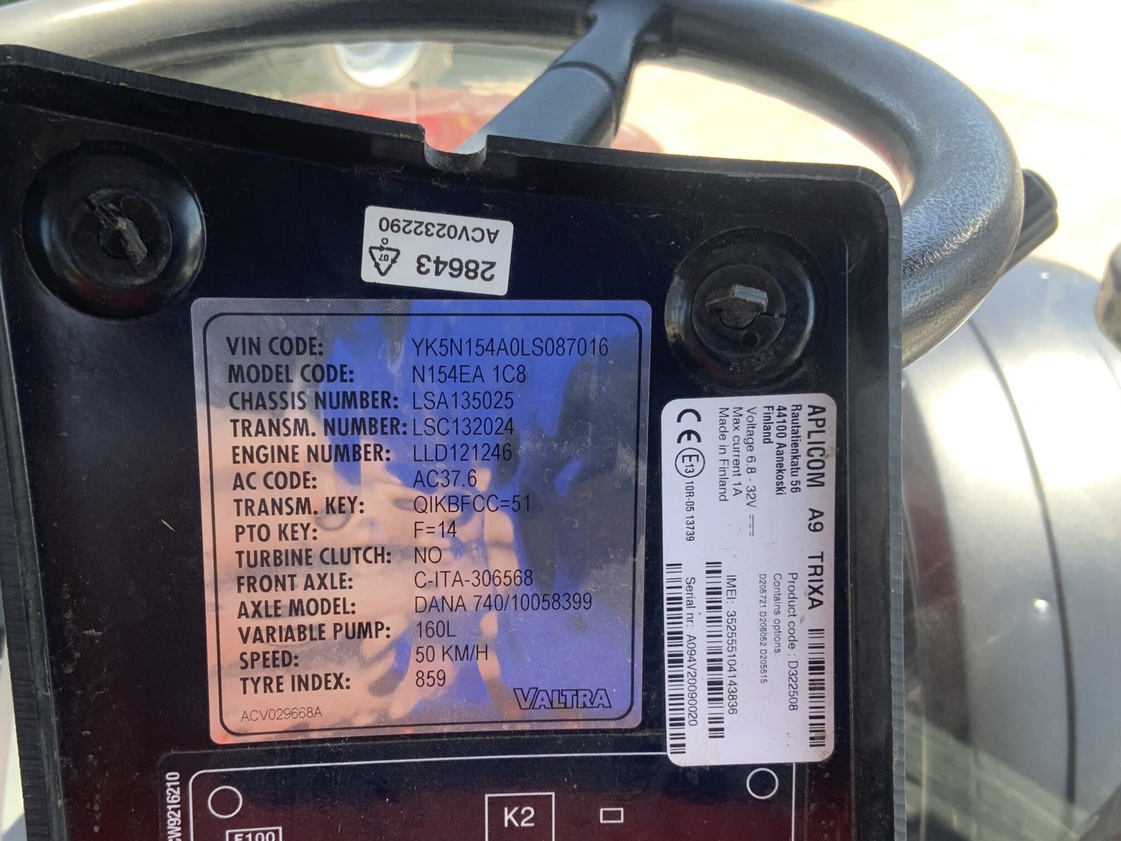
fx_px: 1198
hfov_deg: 50.1
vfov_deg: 38.4
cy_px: 524
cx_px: 518
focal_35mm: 37
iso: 25
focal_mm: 3
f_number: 1.8
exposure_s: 1/122
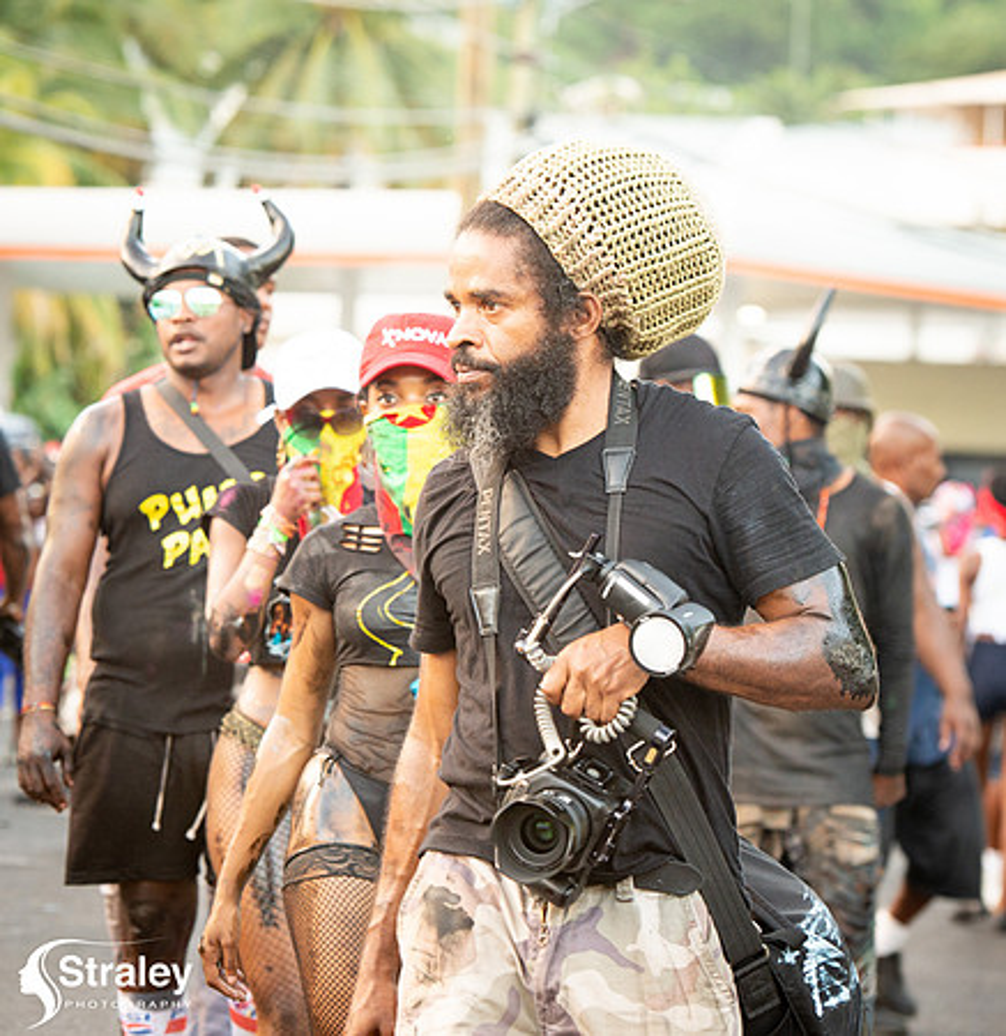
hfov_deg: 10.3
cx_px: 345
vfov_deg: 10.6
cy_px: 459
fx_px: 5579
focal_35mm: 167
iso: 1250
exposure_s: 1/200
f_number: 5
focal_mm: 116
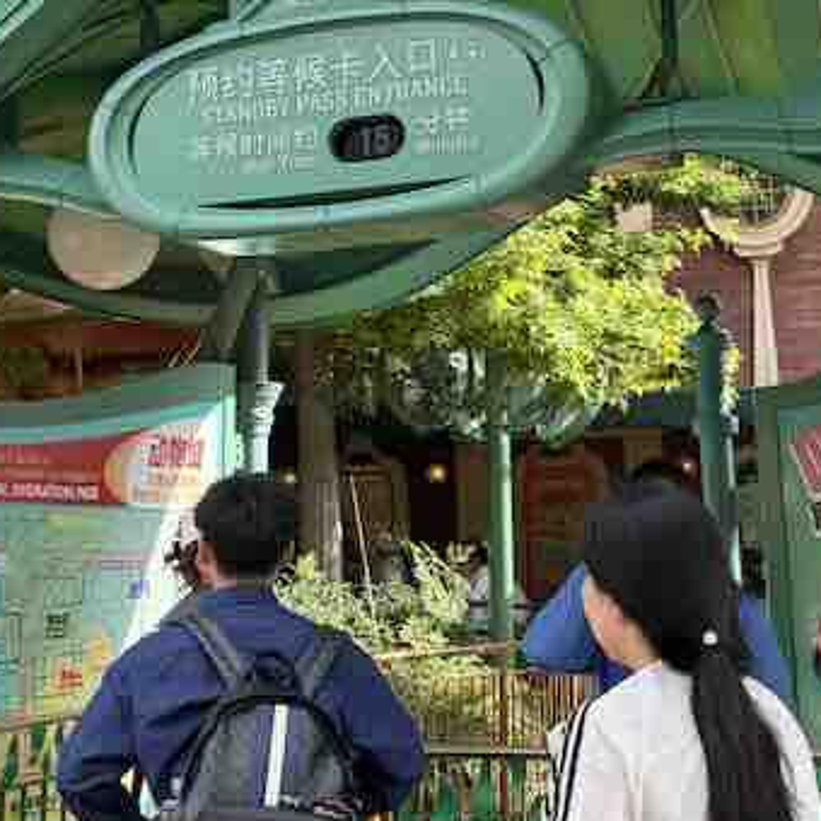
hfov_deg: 27.3
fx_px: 1690
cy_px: 199
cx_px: 425
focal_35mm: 63
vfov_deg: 26.9
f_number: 1.6
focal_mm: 5.96
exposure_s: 1/791
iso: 64
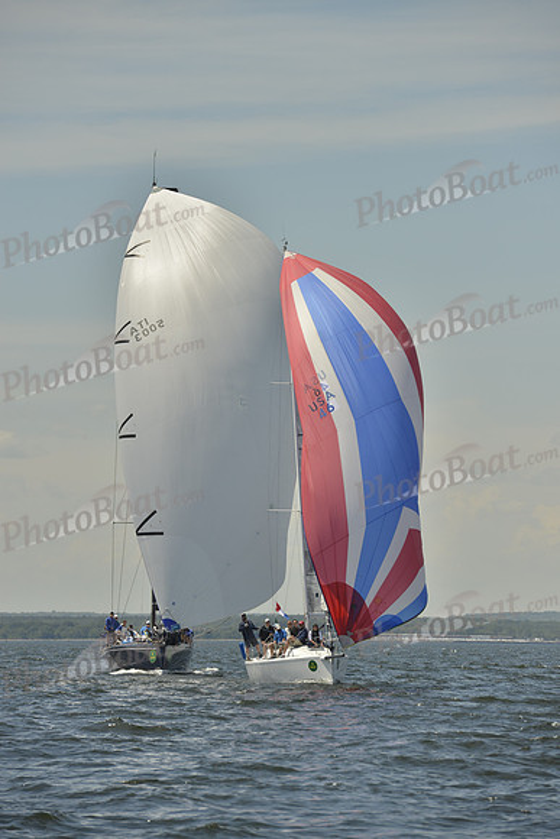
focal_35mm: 200
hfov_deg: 6.9
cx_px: 280
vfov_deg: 10.3
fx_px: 4664
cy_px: 420
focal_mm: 200
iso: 280
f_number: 9
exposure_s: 1/1600
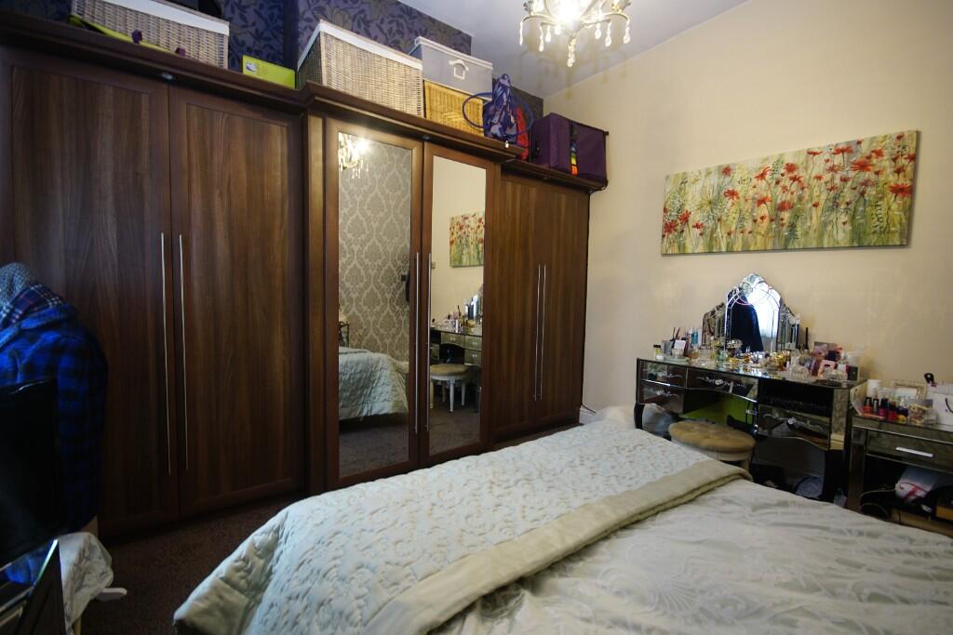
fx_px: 397
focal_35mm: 15
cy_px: 318
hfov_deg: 100.4
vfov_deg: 77.3
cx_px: 476
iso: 250
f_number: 5.6
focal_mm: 10
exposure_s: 1/2.5
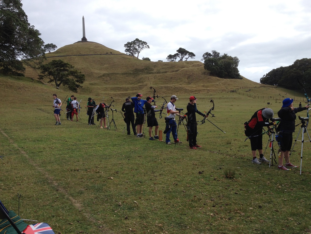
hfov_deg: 52.6
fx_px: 314
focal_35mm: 35
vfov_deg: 40.7
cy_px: 117
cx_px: 156
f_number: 2.4
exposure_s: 1/1175
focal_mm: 4.28
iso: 50
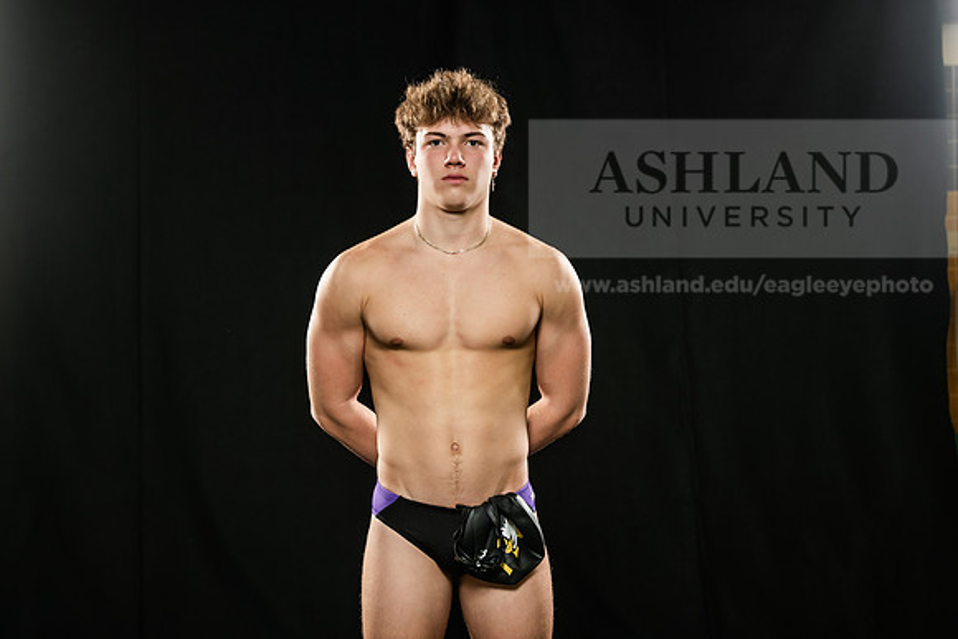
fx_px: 2395
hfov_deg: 22.6
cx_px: 479
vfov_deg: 15.2
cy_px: 320
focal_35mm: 90
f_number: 5.6
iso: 320
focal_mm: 90
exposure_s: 1/200
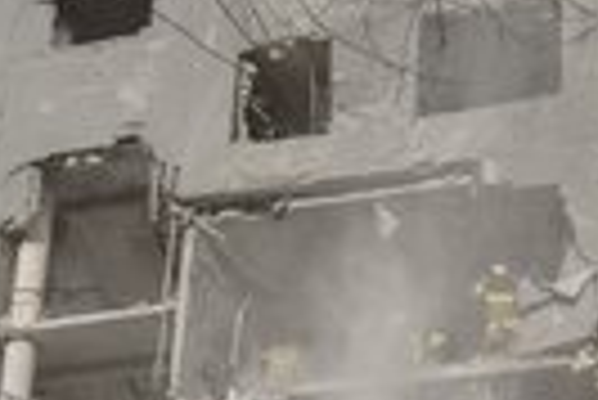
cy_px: 569
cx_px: 441
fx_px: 1746
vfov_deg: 12.5
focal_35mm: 105
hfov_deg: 19.3
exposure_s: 1/640
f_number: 7.1
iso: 200
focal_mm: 35
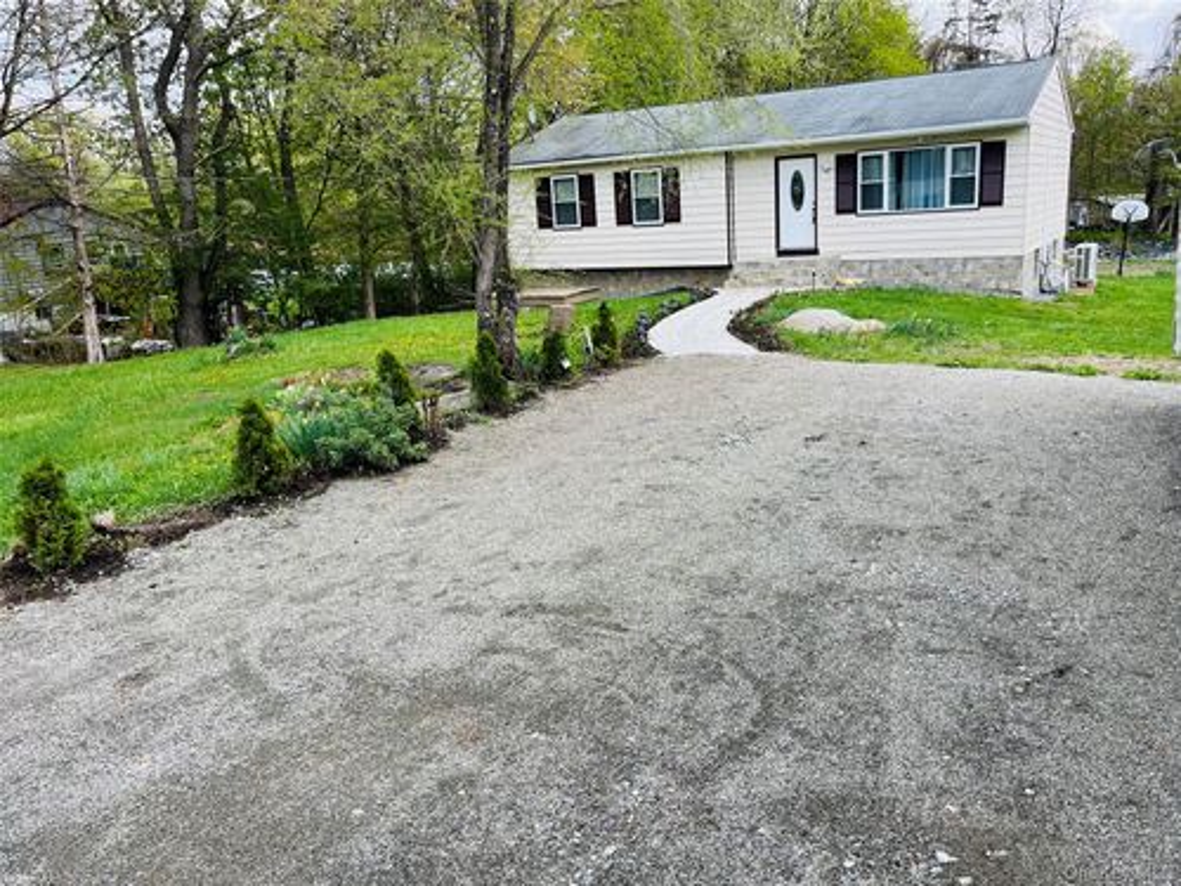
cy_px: 443
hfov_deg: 67.3
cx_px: 590
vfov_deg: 53.1
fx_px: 887
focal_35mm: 26
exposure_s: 1/1028
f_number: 1.6
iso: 50
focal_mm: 5.1
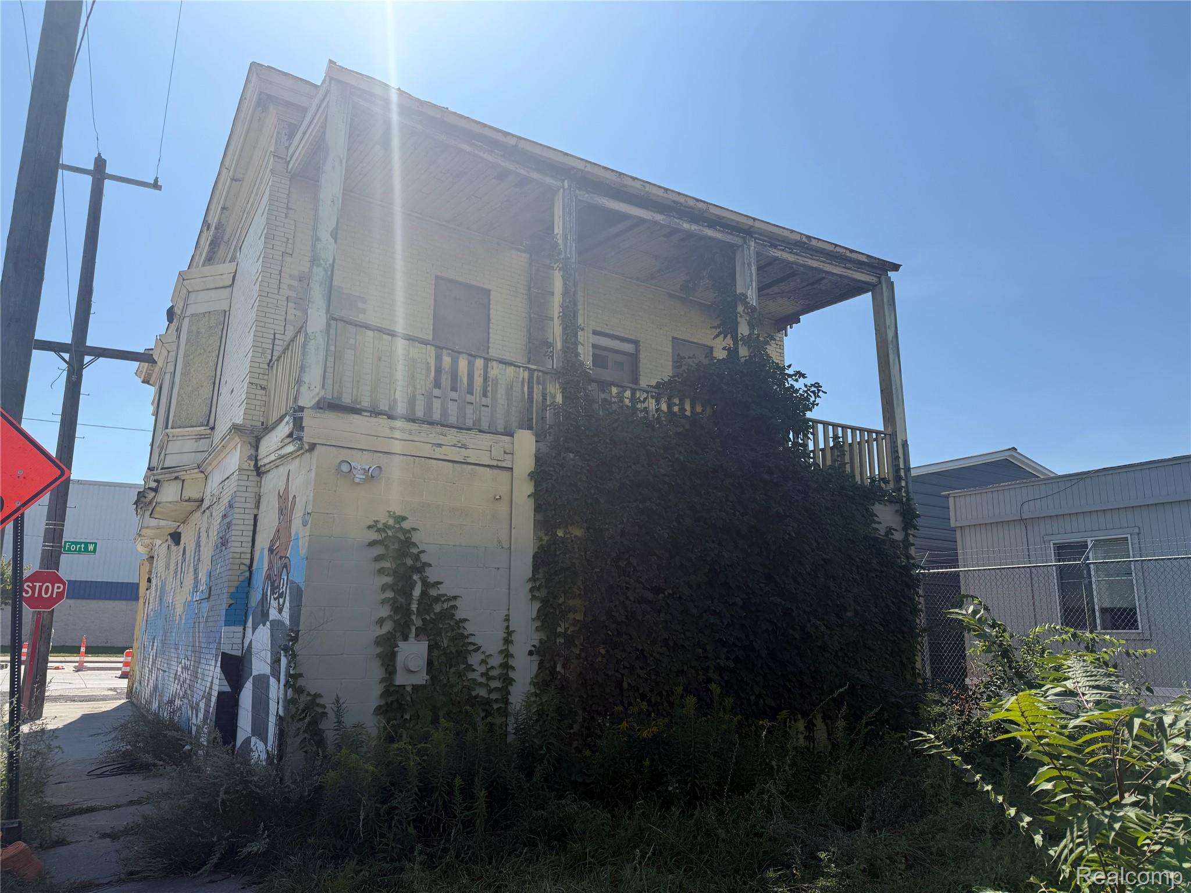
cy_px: 446
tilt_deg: +13.8
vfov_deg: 56.8
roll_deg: -1.1
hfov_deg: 71.6
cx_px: 596
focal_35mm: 24
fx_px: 826
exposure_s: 1/6711
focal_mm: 6.76
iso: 80
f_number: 1.78
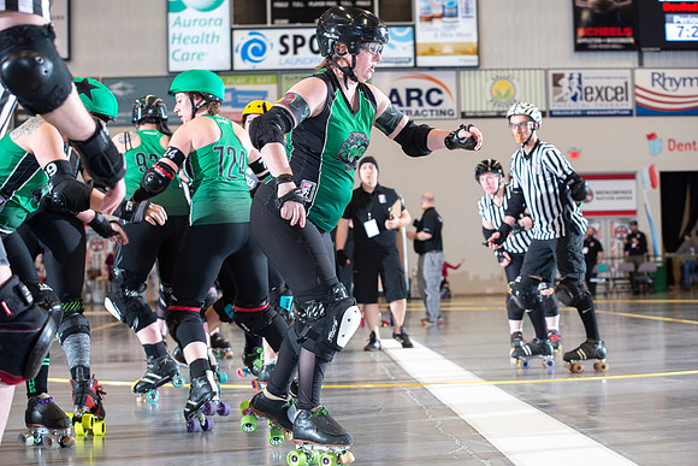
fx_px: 1357
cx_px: 349
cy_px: 233
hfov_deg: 28.8
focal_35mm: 70
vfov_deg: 19.5
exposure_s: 1/160
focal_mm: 70
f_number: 5.6
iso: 640
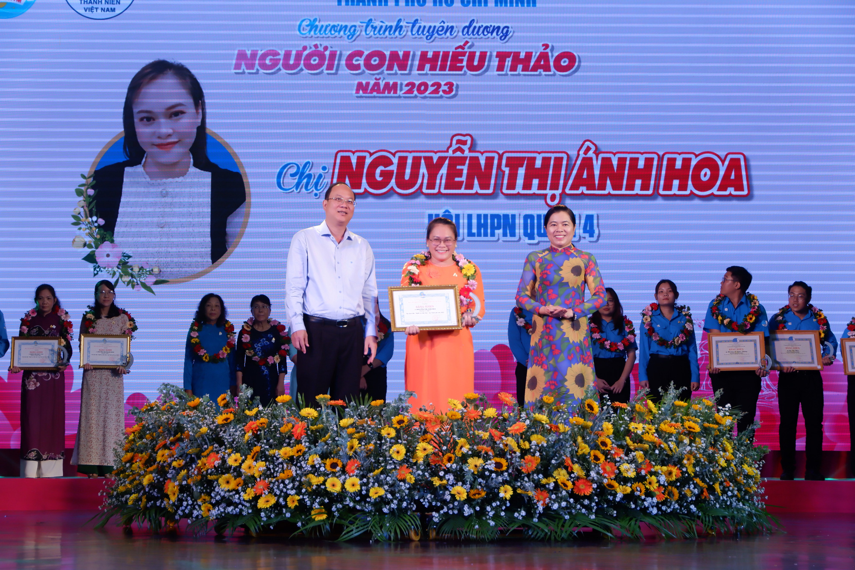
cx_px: 428
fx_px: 1781
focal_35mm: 75
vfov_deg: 18.2
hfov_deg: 27.0
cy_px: 285
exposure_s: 1/140
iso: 400
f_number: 5.6
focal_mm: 50
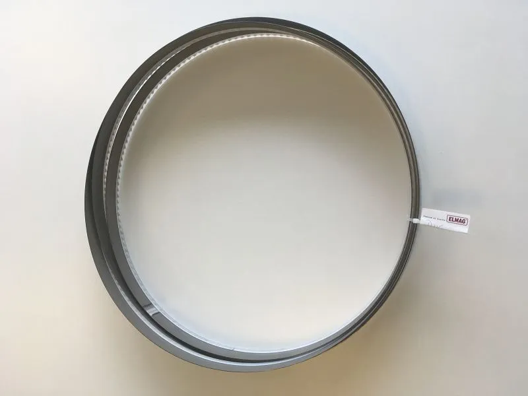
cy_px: 198
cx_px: 264
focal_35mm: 29
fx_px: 442
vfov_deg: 48.2
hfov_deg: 61.7
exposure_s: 1/100
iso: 40
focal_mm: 4.15
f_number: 2.2
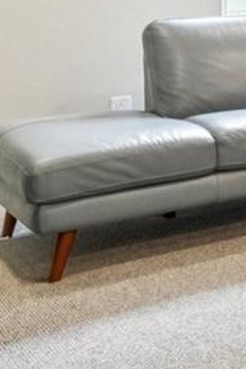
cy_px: -71
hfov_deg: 9.1
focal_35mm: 86
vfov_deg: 21.9
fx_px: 881
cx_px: 895
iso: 800
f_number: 8
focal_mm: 10
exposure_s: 1/13
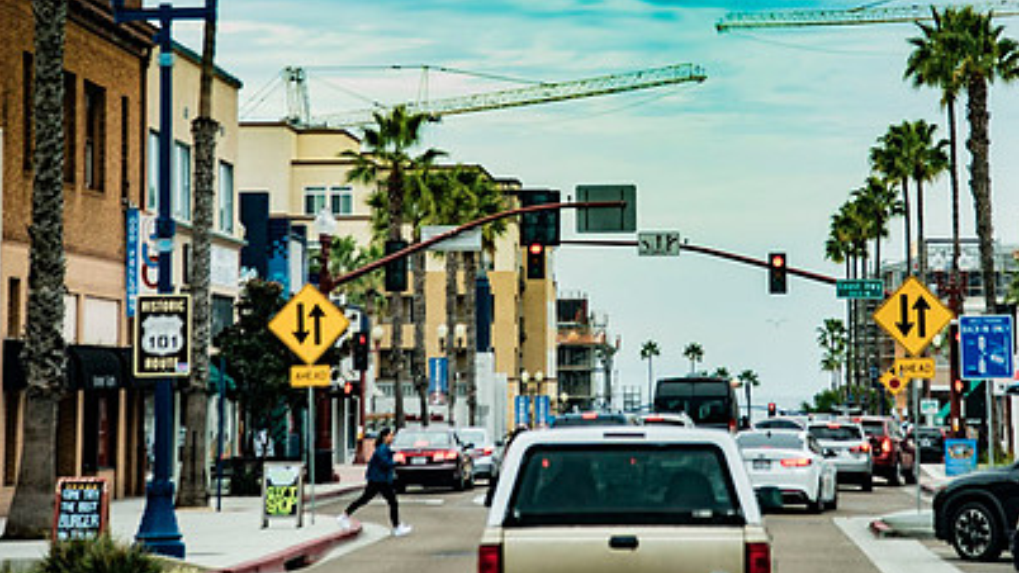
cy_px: 103
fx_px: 3512
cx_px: 608
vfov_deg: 9.3
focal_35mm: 130
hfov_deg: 16.5
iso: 400
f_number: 4
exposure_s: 1/500
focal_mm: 86
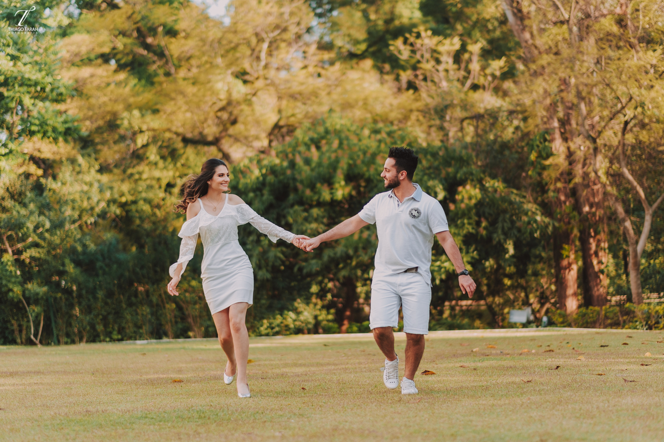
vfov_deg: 16.3
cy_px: 221
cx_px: 332
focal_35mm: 84
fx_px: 1549
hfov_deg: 24.2
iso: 100
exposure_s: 1/640
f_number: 1.2
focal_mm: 56
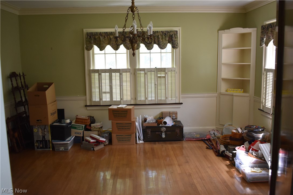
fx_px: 256
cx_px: 146
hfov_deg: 59.5
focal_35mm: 32
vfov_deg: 41.7
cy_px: 98
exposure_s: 1/125
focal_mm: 21
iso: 900
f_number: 3.8
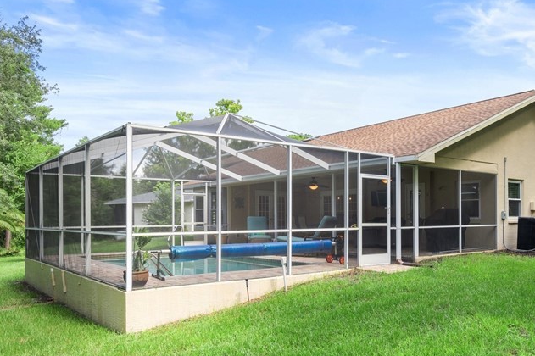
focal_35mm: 31
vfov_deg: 41.6
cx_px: 351
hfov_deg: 59.1
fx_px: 460
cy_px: 245
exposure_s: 1/100
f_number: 8
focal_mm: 18
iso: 320
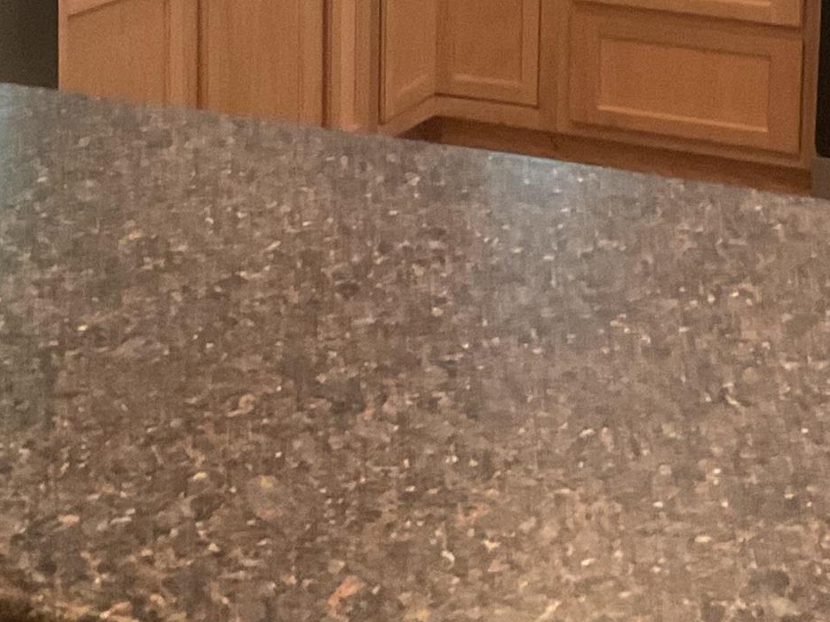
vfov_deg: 14.8
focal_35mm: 96
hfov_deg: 20.2
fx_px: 2302
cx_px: 698
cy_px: -142
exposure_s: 1/40
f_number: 1.8
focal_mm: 3
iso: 320
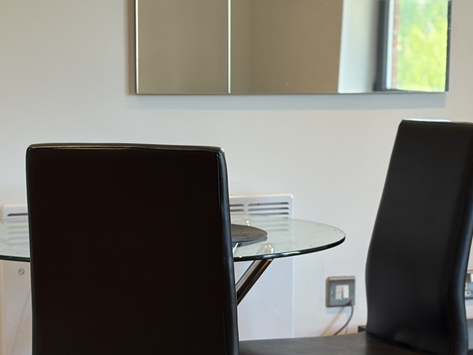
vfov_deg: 13.9
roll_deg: -0.4
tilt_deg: -7.4
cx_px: 246
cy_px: 269
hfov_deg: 18.5
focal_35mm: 106
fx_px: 1449
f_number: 1.6
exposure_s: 1/50
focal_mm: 5.96
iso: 50
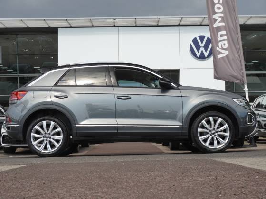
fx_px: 430
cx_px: 122
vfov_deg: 26.1
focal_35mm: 56
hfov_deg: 34.3
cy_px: 100
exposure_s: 1/350
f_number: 9.5
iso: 400
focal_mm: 34
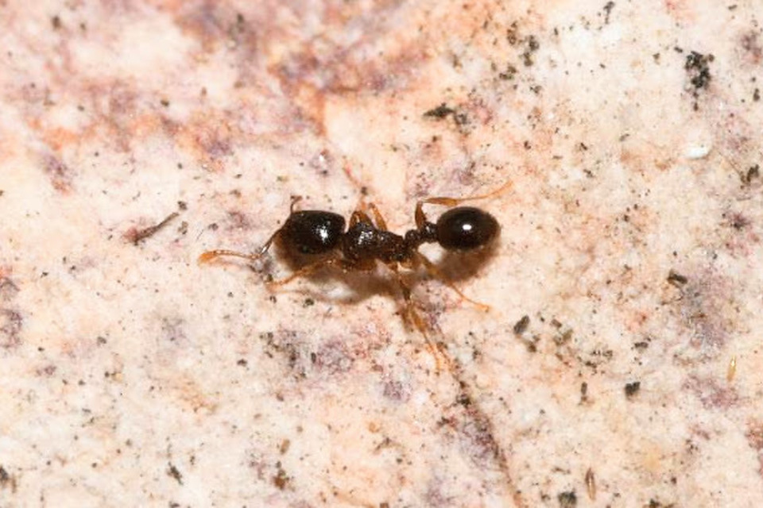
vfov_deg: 8.7
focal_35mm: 158
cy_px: 254
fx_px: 3338
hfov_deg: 13.0
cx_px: 382
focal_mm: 105
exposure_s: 1/60
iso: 100
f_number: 32
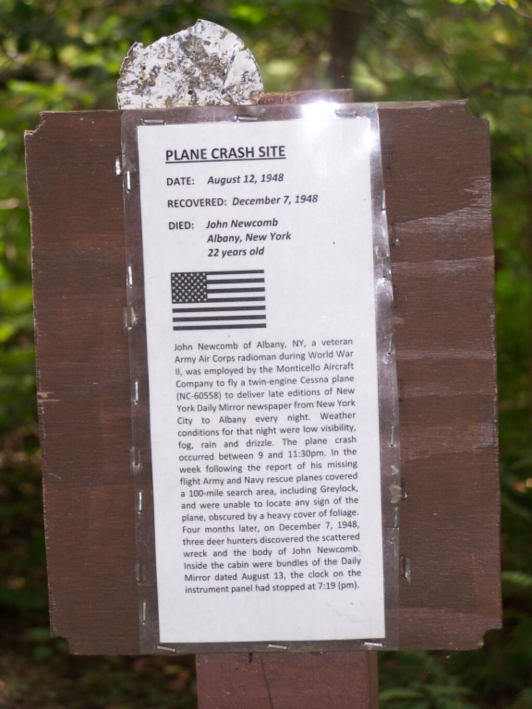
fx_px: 2623
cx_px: 266
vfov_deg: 15.4
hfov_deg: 11.6
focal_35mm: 128
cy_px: 354
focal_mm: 21.2
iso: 80
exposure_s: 1/100
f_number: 3.2
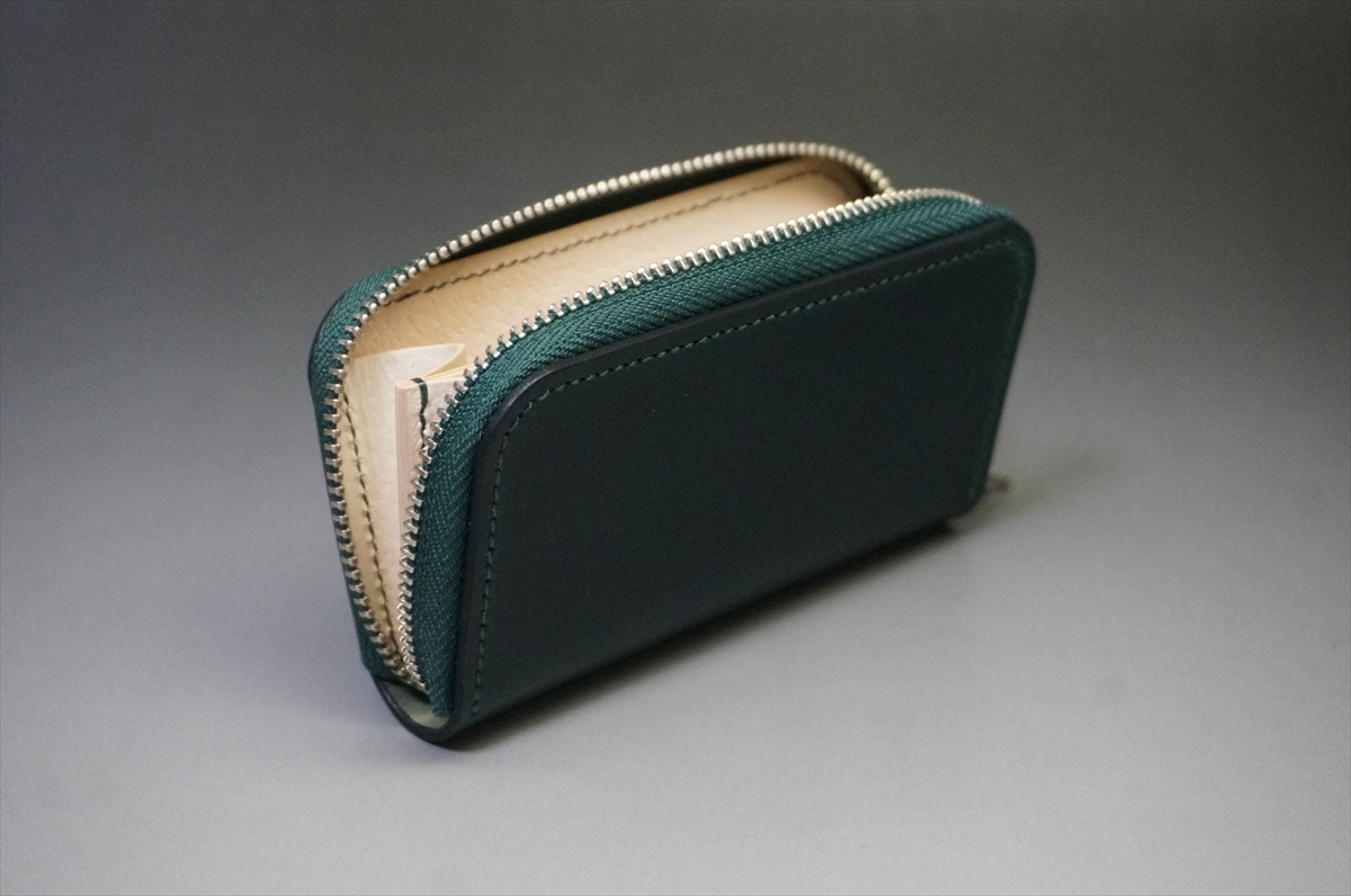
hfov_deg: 32.7
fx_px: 2304
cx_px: 676
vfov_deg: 22.0
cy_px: 448
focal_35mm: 62
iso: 3200
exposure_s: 1/125
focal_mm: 41
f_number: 5.6
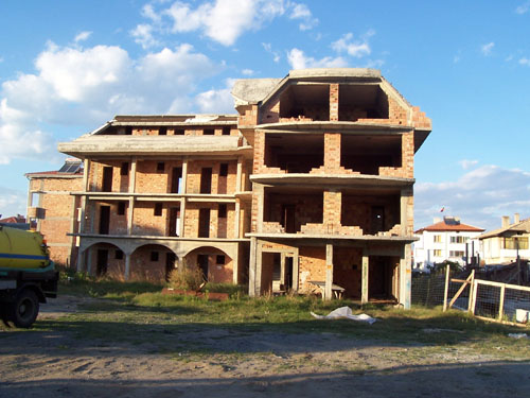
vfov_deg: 41.8
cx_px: 265
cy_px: 199
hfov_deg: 54.0
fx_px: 521
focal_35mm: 34
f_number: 5.6
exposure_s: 1/180
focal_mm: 5.6
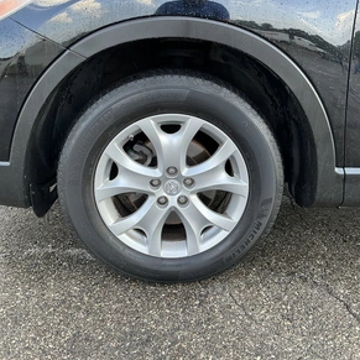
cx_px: 186
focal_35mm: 34
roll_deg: -0.9
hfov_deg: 48.4
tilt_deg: -17.3
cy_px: 179
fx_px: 400
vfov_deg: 48.5
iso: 40
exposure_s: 1/122
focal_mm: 3
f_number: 1.8
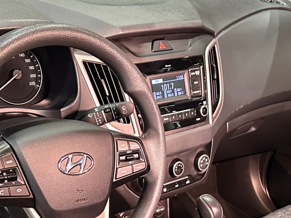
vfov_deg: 21.9
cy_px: 232
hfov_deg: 30.2
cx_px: 171
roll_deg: -11.8
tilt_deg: -33.6
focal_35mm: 64
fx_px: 538
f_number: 1.78
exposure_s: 1/60
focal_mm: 6.86
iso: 800
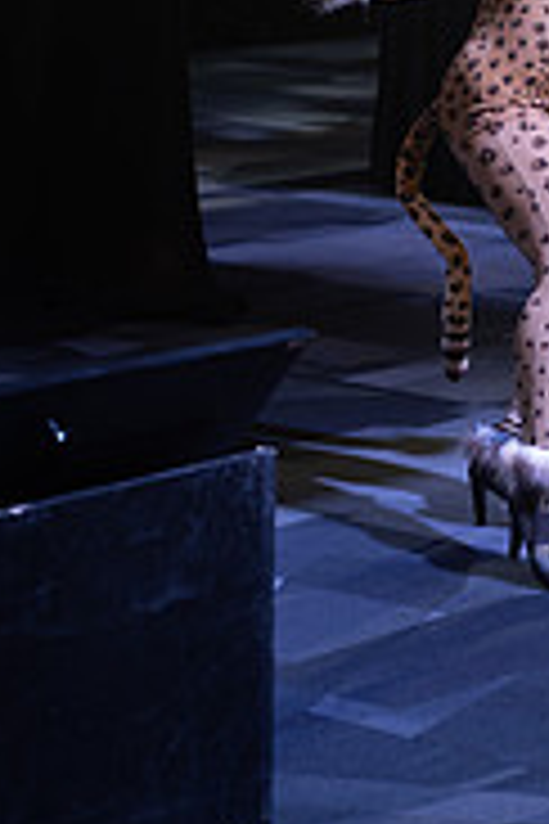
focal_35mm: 172
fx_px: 3934
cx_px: 567
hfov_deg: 7.9
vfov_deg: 11.9
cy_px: 63
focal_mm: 70
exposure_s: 1/200
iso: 800
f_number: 2.8
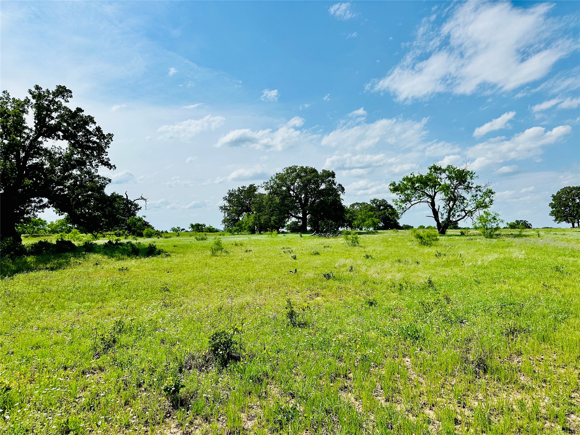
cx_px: 290
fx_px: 402
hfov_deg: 71.6
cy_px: 218
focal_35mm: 24
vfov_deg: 56.8
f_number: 1.78
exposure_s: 1/9709
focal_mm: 6.86
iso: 80
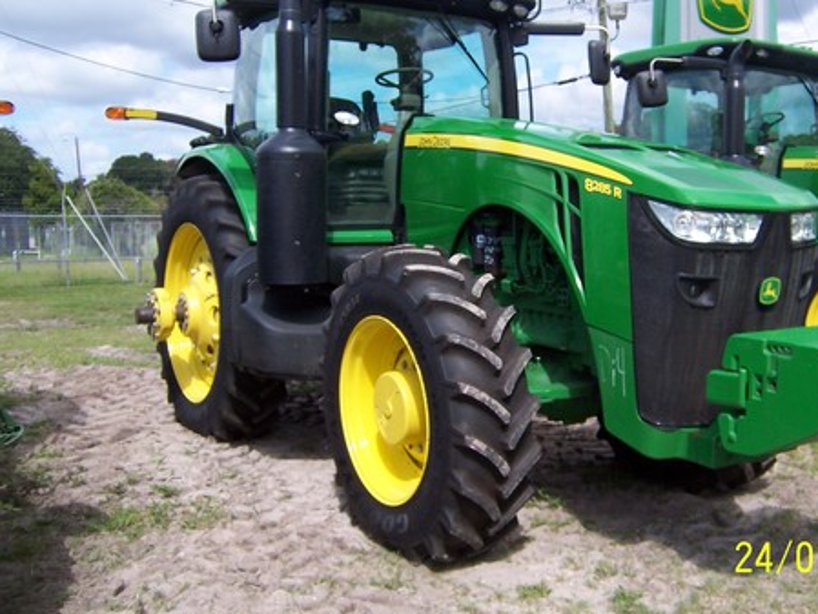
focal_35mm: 40
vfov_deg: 36.0
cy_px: 284
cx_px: 494
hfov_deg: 46.5
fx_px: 945
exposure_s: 1/750
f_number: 3.4
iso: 80
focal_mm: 5.5
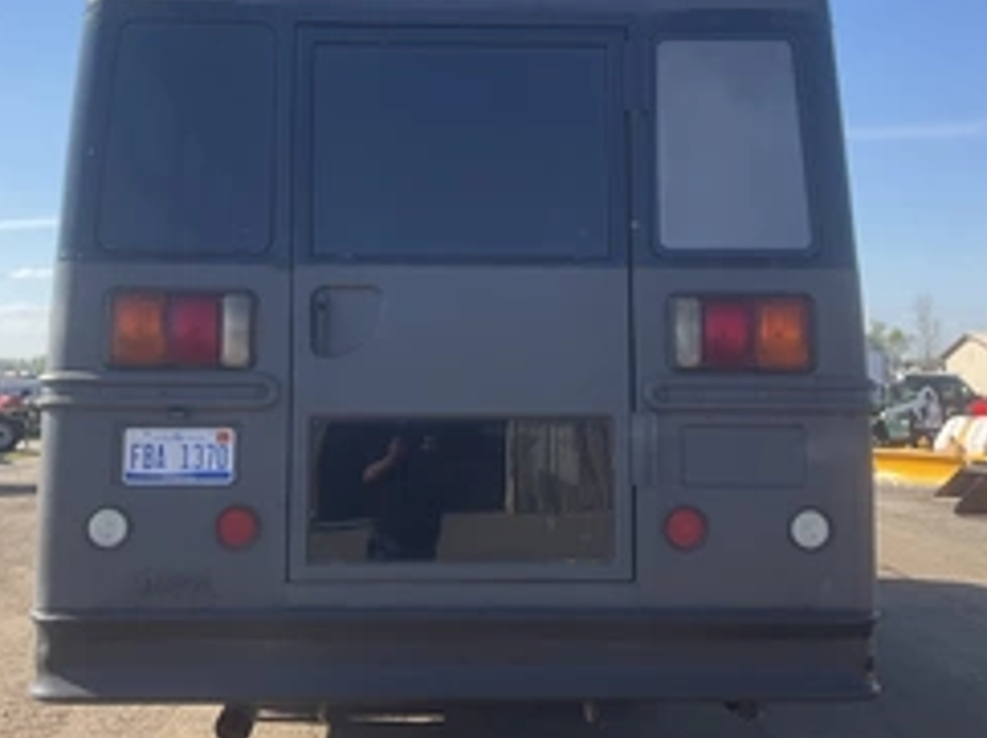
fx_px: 1367
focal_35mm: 48
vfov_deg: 30.2
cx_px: 461
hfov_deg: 39.7
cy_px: 330
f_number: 1.8
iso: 25
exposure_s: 1/978
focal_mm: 3
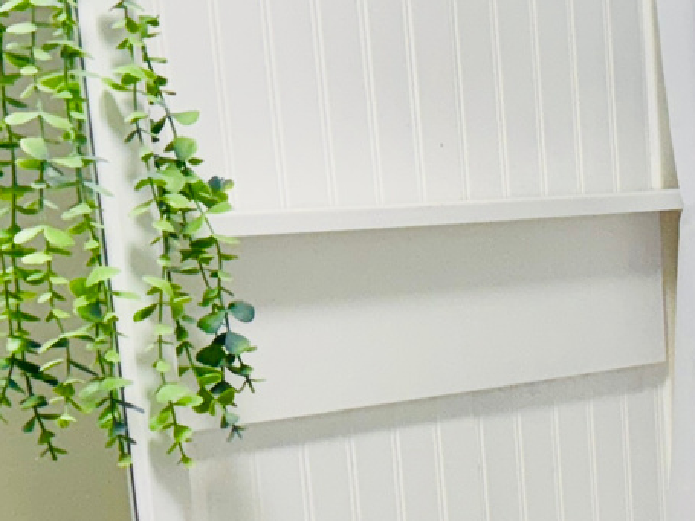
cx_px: 690
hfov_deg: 17.8
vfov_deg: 13.2
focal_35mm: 108
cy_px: 703
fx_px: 2168
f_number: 1.78
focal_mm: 6.76
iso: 100
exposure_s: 1/120
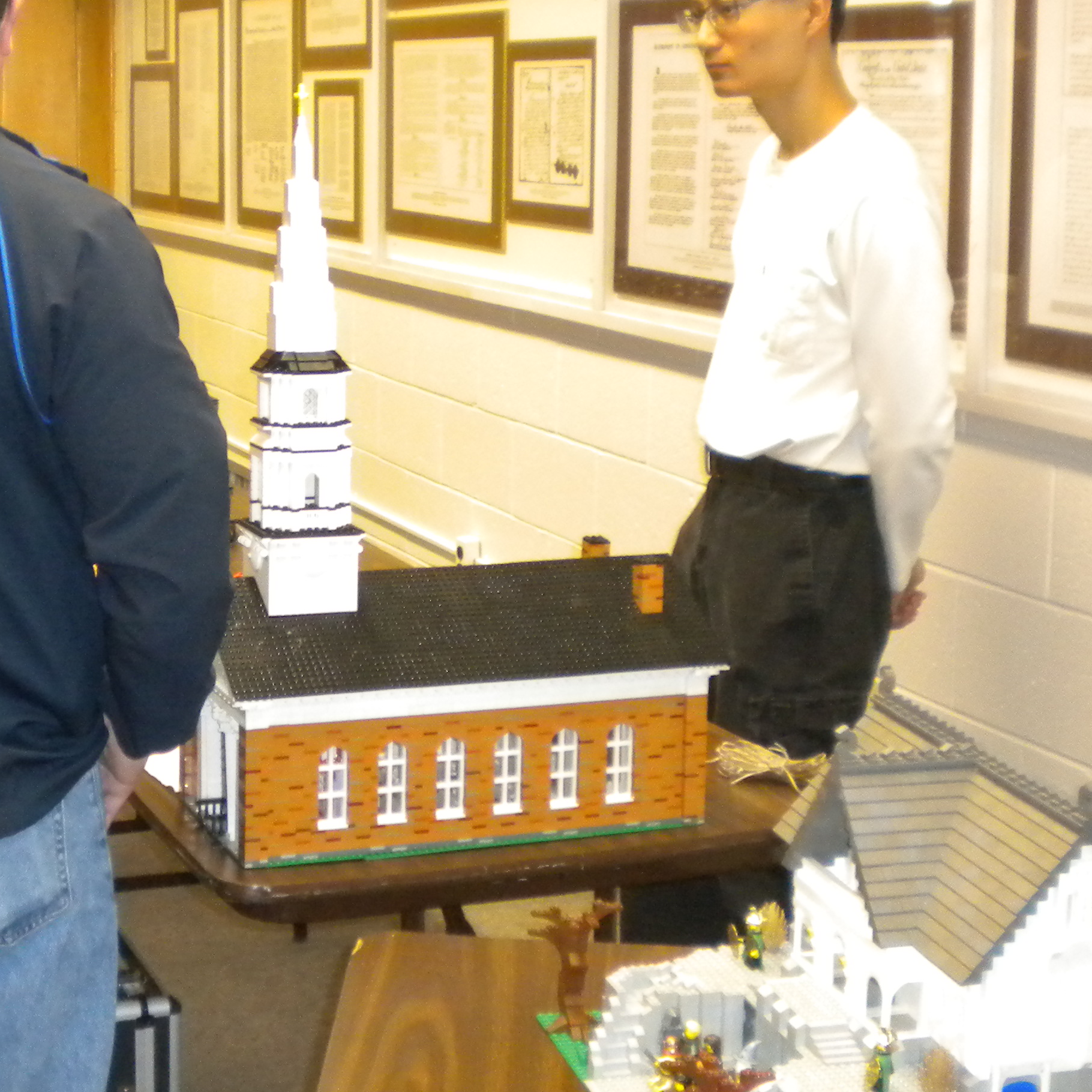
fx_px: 2213
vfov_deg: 27.5
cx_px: 231
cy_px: 355
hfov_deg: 27.2
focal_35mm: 62
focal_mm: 6.3
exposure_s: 1/30
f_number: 3.1
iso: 400
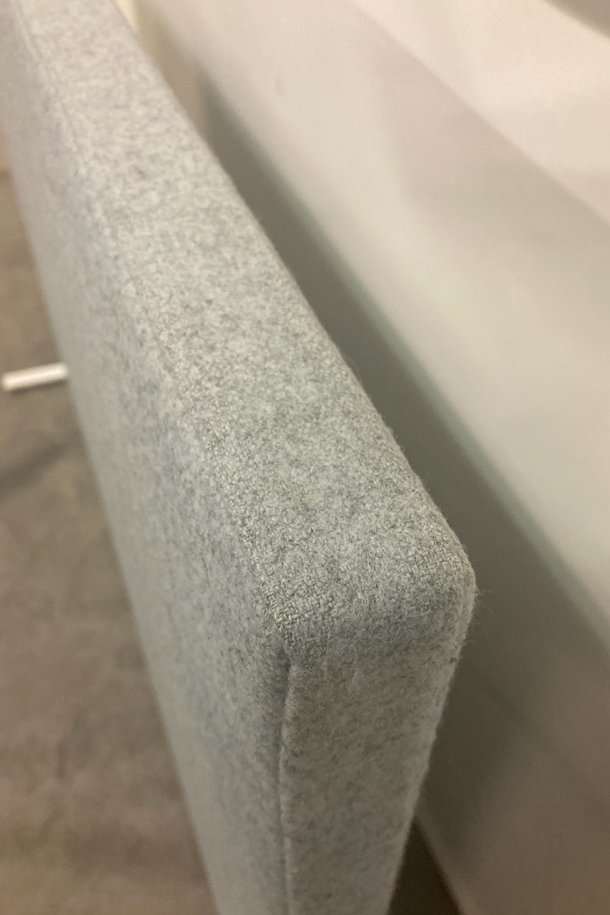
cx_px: 331
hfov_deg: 43.6
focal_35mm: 30
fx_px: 763
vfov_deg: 61.9
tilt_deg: -45.4
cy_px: 467
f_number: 1.8
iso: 250
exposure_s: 1/50
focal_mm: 3.99
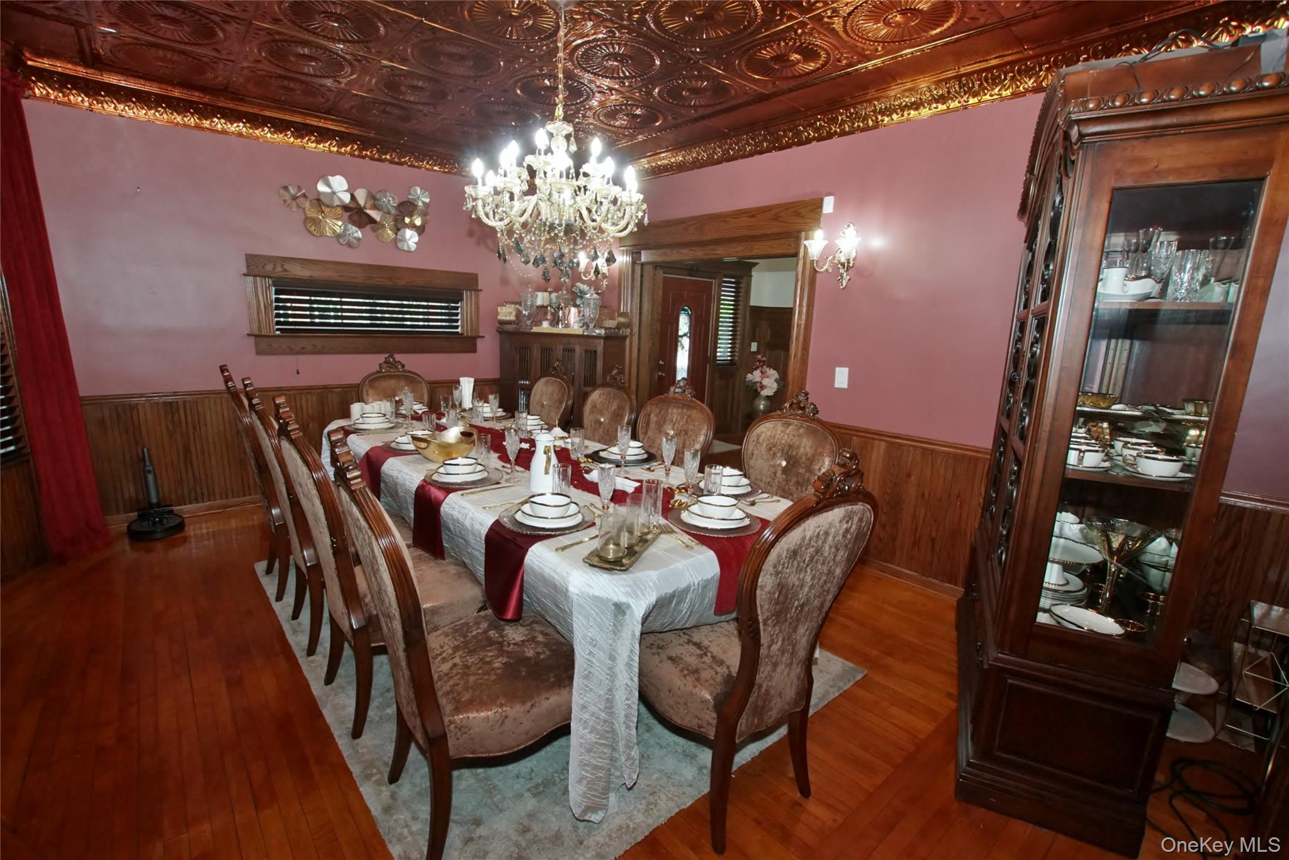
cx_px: 644
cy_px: 430
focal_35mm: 15
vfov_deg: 77.4
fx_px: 537
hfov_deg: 100.4
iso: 1600
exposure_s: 1/50
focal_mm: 10
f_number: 8
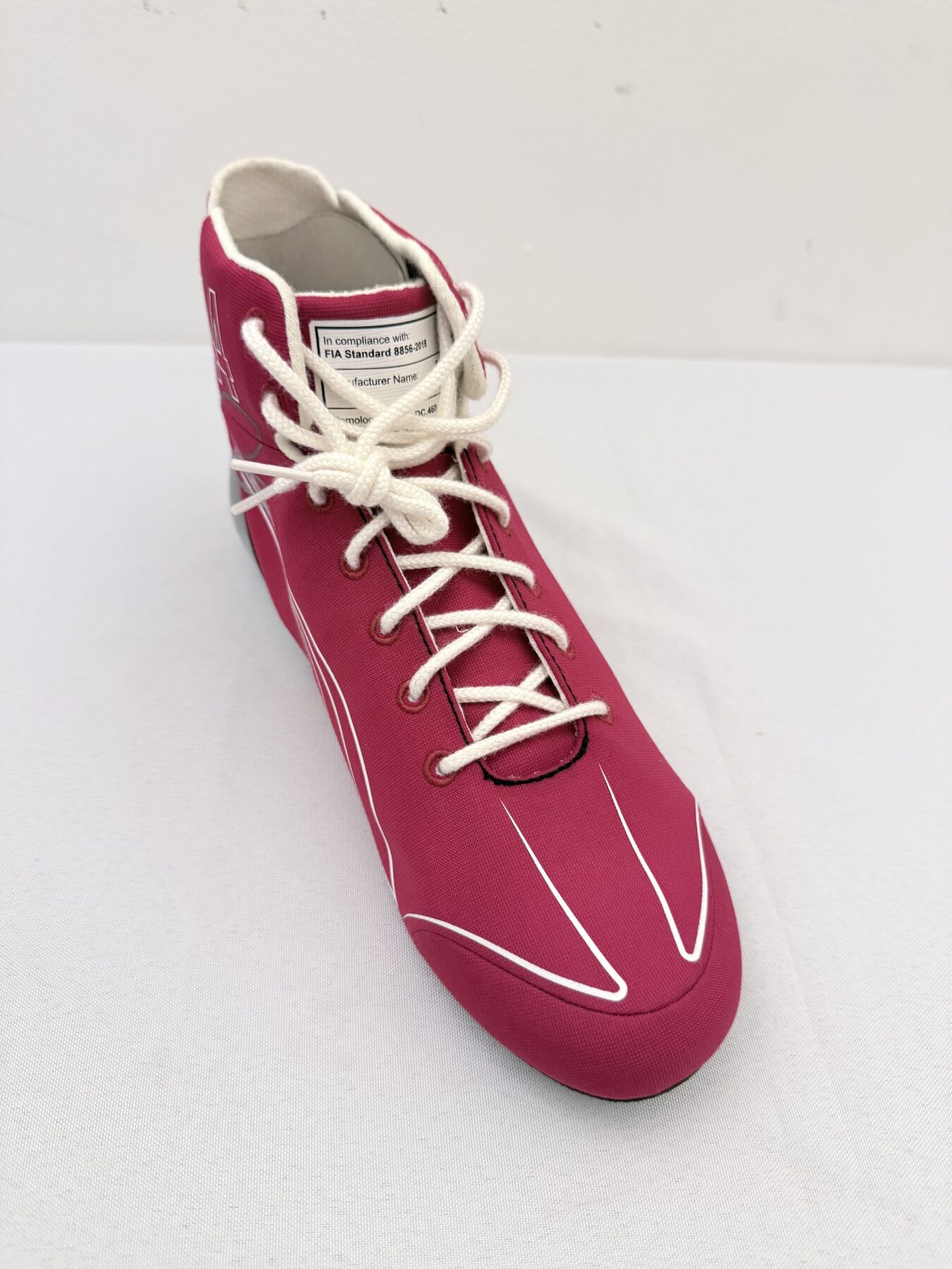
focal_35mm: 24
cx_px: 476
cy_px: 634
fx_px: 880
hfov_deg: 56.8
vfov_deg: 71.6
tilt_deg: -45.1
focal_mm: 6.76
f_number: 1.78
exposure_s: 1/50
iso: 500
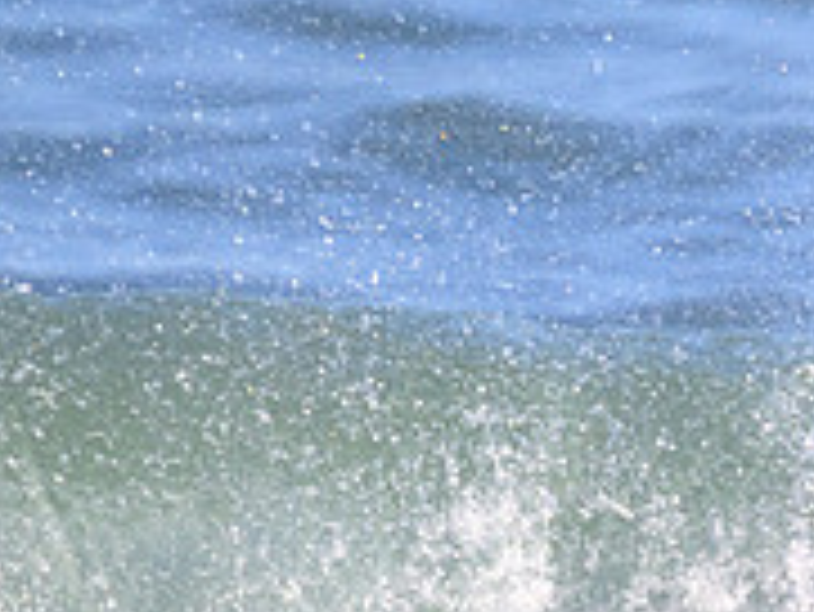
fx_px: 57956
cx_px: 1264
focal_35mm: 2463
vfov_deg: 0.6
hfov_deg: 0.8
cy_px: 673
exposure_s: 1/2000
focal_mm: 800
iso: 1600
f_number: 11
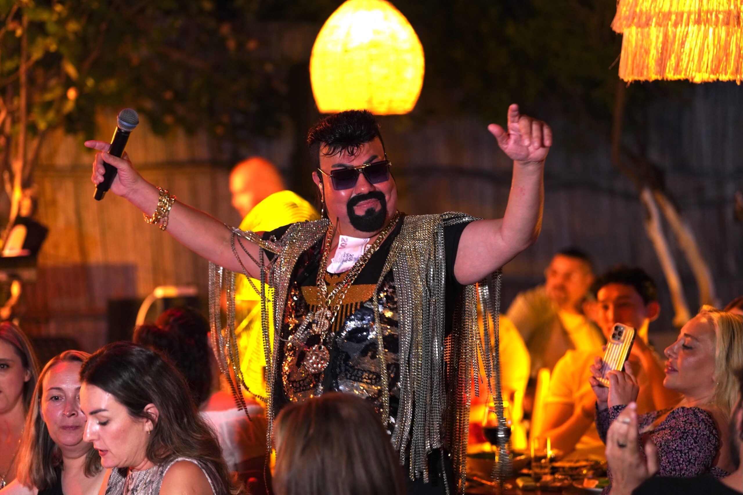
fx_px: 2352
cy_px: 248
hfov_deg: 17.9
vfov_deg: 12.0
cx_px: 372
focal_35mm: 114
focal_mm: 114
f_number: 2.8
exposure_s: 1/60
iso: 2000
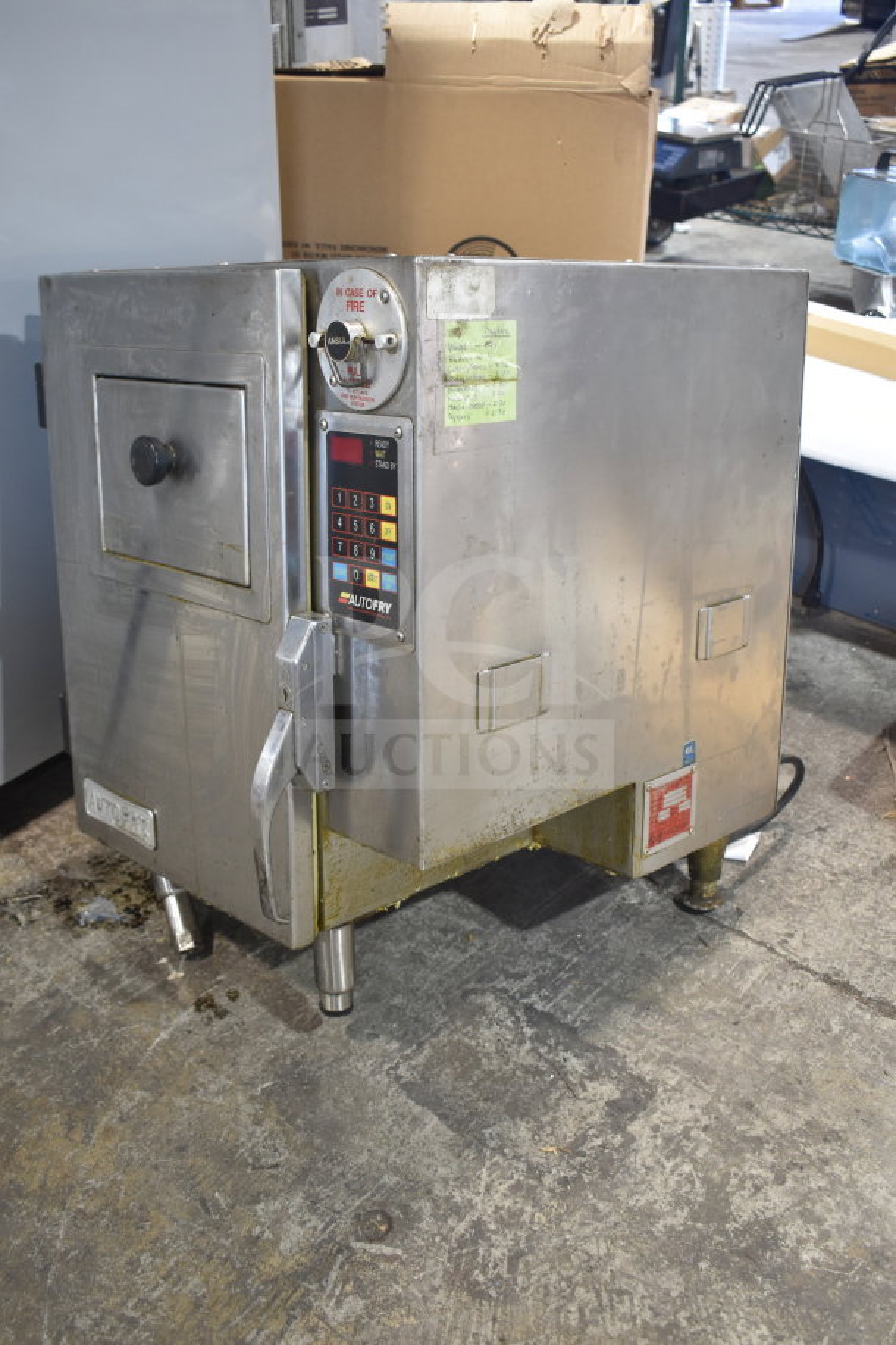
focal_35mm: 34
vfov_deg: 55.1
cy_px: 672
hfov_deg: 38.4
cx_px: 448
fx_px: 1288
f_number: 3.8
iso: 640
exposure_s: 1/40
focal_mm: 23
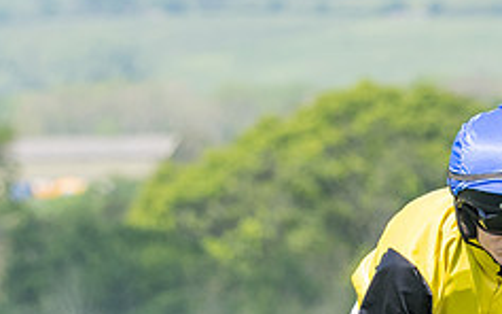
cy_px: 312
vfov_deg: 1.4
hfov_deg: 2.3
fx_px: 12597
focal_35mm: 921
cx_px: 527
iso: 200
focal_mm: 160
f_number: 5
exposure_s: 1/1000
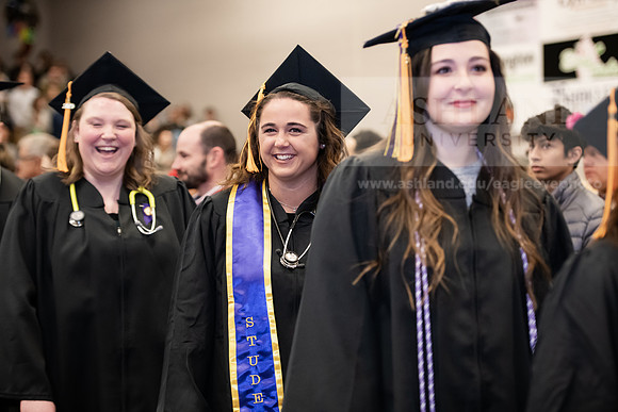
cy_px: 206
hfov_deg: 22.1
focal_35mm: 92
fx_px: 1580
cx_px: 309
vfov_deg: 14.9
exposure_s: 1/200
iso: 2000
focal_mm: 92
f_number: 3.2
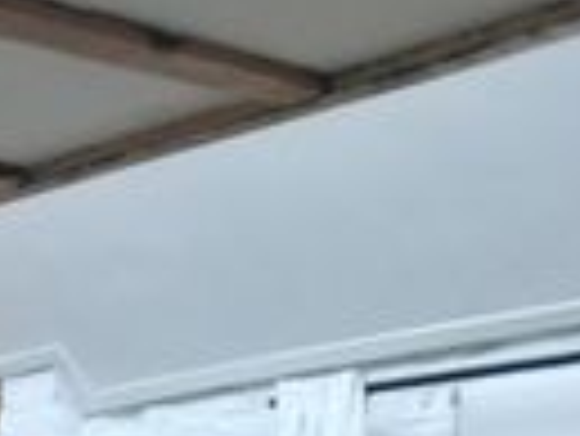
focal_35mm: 121
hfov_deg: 14.0
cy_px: 957
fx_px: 2029
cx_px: -540
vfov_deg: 10.9
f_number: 1.8
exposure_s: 1/20
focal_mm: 3.62
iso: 483
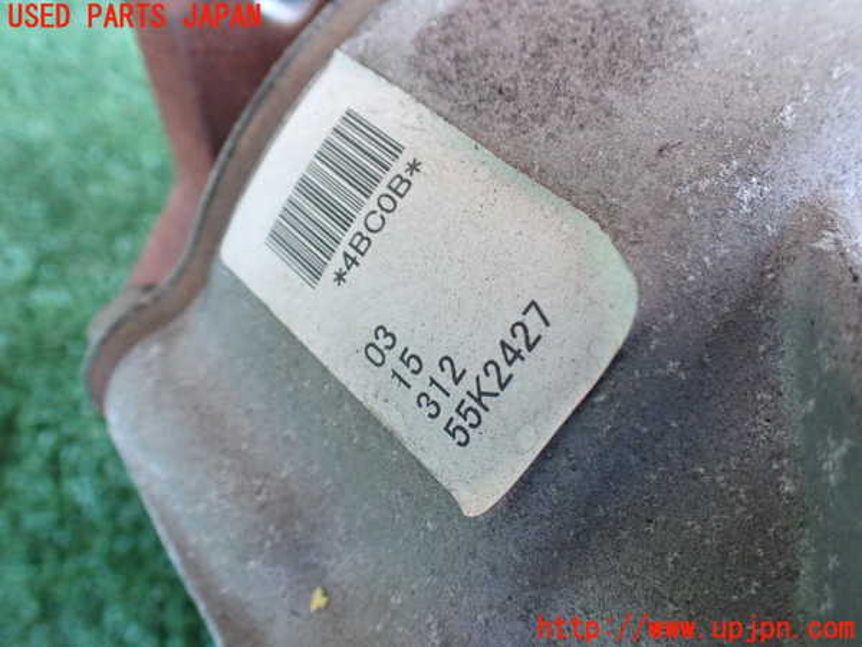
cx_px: 431
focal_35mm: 30
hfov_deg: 60.0
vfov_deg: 46.8
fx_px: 747
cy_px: 324
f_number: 2.3
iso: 800
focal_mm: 5.4
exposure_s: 1/100
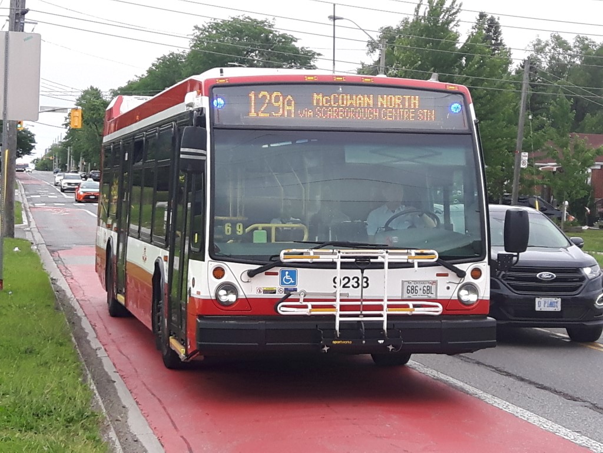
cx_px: 302
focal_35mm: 31
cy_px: 226
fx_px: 540
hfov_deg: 58.4
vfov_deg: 45.4
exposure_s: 1/415
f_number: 1.9
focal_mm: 3.7
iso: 40
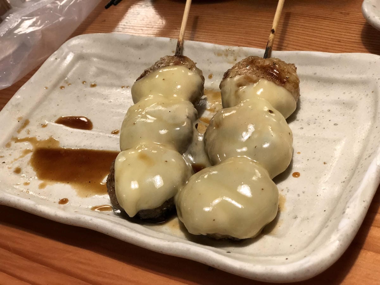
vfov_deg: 25.7
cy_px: 142
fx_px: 626
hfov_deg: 33.8
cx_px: 190
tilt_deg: -41.5
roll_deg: +16.8
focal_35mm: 57
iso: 500
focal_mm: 6.6
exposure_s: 1/60
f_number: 2.8
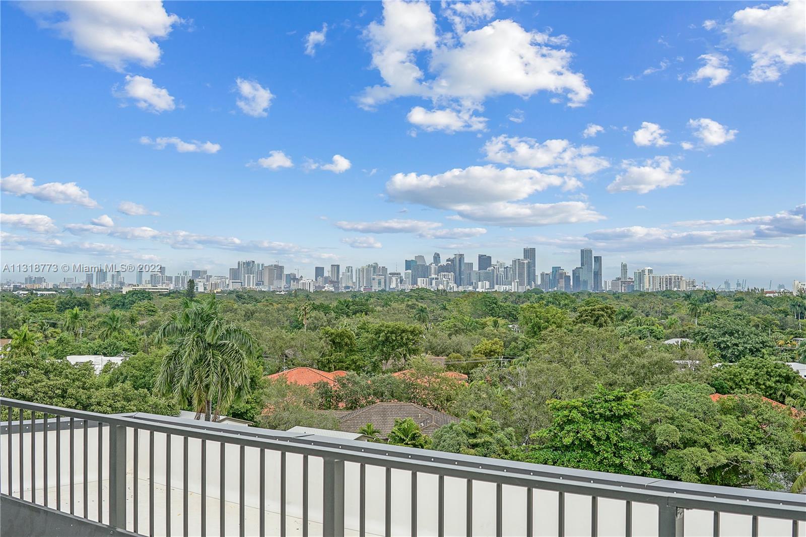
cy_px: 268
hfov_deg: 43.6
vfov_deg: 29.9
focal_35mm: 45
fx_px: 1007
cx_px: 403
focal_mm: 30
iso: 250
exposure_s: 1/640
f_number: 9
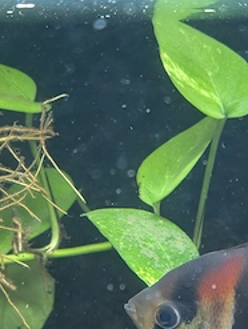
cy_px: 252
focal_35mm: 79
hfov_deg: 18.7
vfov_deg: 24.4
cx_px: 157
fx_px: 753
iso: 668
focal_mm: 6.9
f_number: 1.68
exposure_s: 1/120
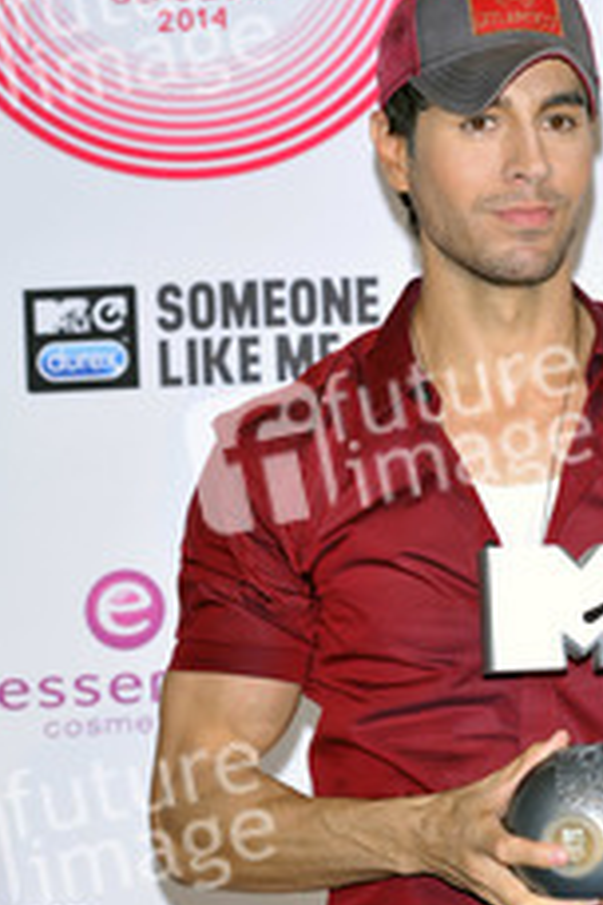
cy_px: 639
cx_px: 506
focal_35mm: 219
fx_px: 5502
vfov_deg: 9.4
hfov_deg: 6.3
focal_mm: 125
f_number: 7.1
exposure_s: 1/250
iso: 800
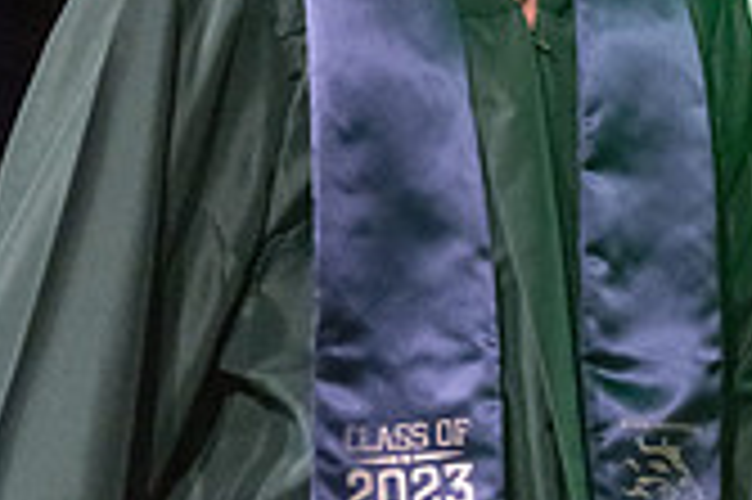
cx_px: 486
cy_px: 50
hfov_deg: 10.9
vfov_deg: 7.2
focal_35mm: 189
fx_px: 3944
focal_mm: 70
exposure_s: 1/1000
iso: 16000
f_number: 2.8
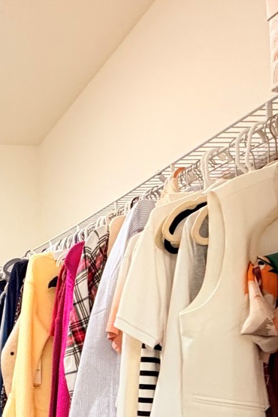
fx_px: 486
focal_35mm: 42
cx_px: -58
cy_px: 357
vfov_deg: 43.3
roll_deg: +0.4
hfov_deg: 27.8
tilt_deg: +0.4
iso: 500
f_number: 2.2
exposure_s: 1/60
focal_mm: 2.22
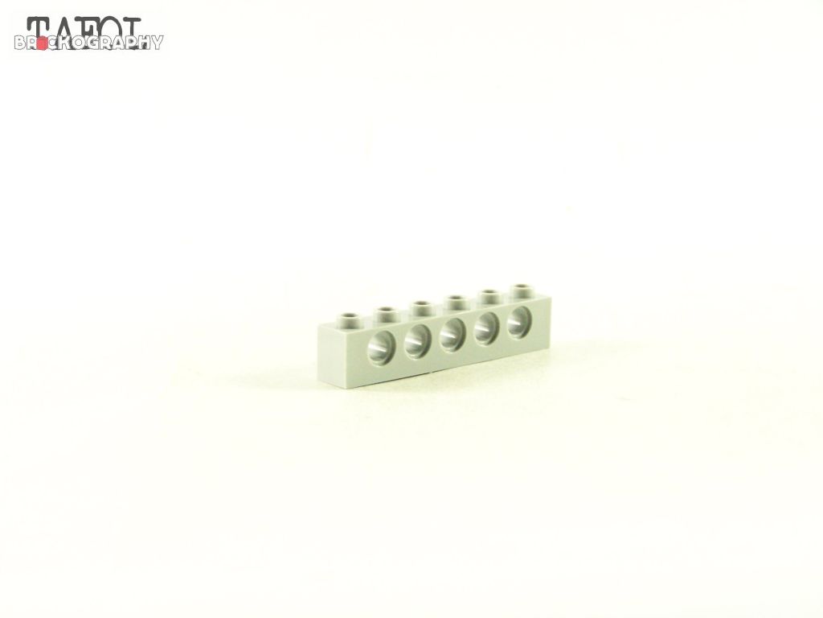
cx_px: 412
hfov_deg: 26.0
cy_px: 309
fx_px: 1783
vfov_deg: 19.6
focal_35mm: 75
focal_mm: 12.4
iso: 400
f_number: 3.2
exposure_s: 1/60
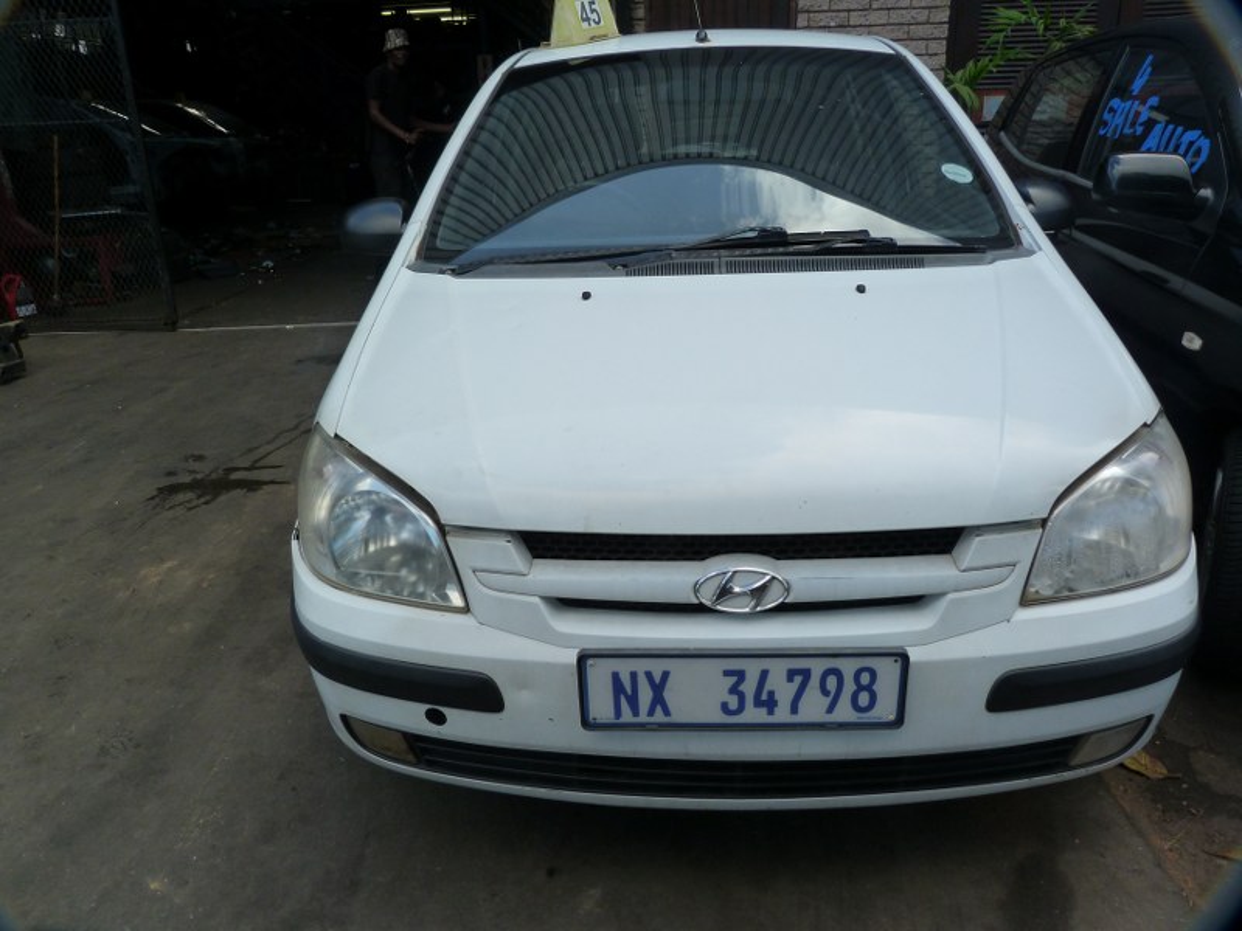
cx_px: 621
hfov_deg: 69.4
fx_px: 897
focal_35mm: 25
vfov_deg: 54.9
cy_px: 466
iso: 125
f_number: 4.5
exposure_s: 1/200
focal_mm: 4.5
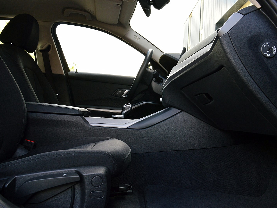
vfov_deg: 43.0
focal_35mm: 33
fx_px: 264
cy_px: 105
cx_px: 148
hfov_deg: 55.3
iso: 400
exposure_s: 1/80
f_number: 8
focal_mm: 20
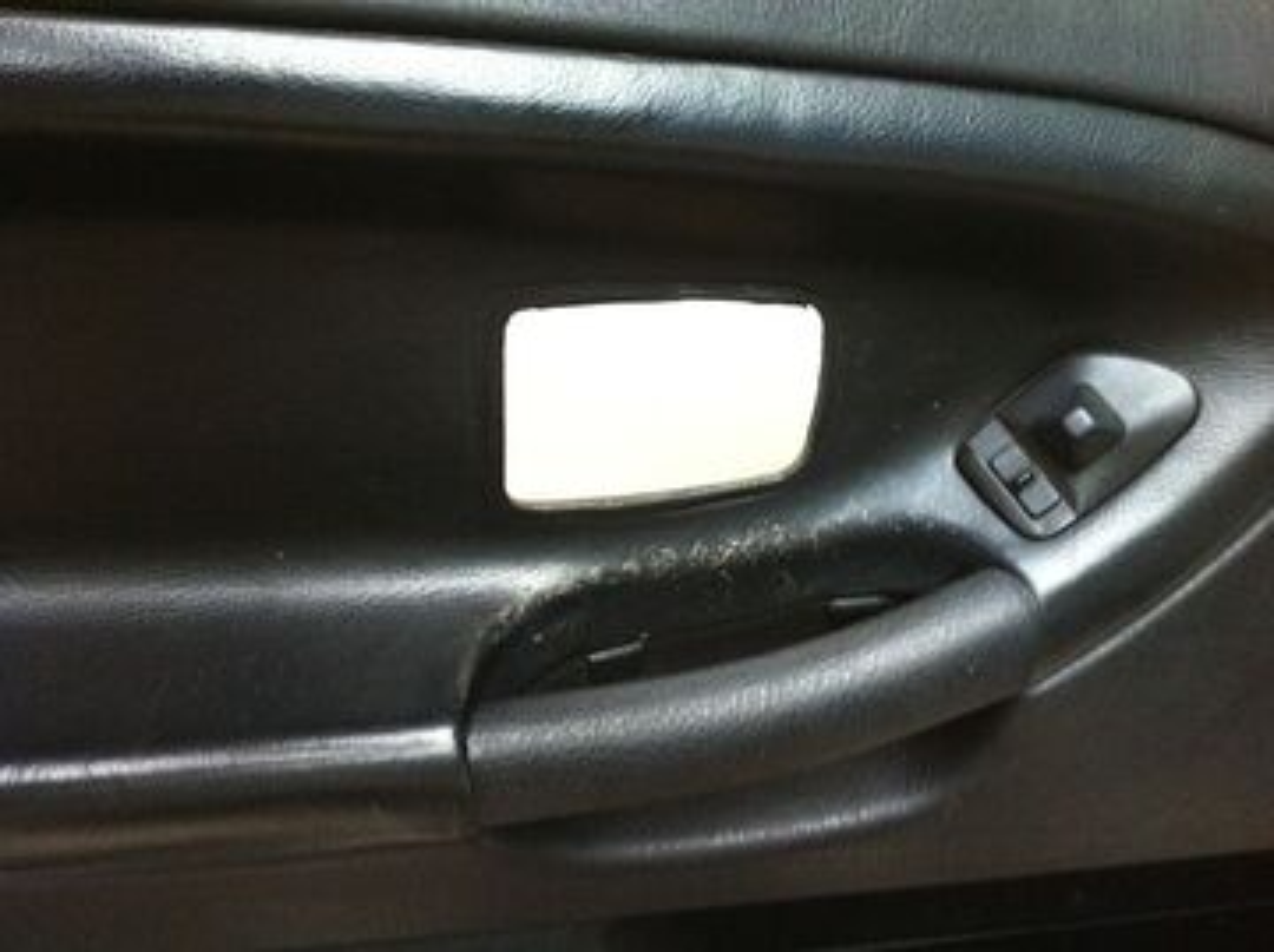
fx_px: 1286
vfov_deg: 40.6
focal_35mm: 35
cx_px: 637
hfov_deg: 52.7
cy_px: 476
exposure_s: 1/15
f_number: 2.8
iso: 400
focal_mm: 3.85
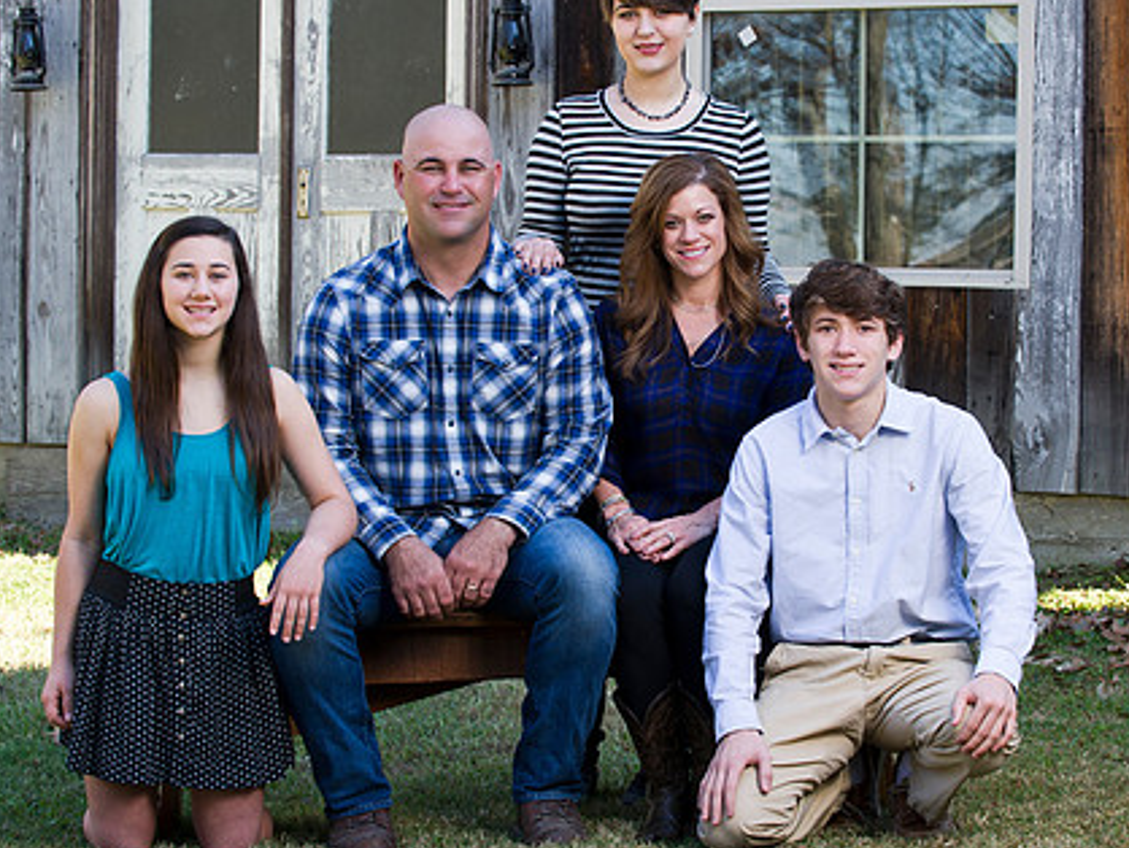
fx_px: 3394
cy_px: 386
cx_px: 673
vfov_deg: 14.2
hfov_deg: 18.9
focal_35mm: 104
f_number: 6.3
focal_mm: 78
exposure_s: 1/125
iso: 400
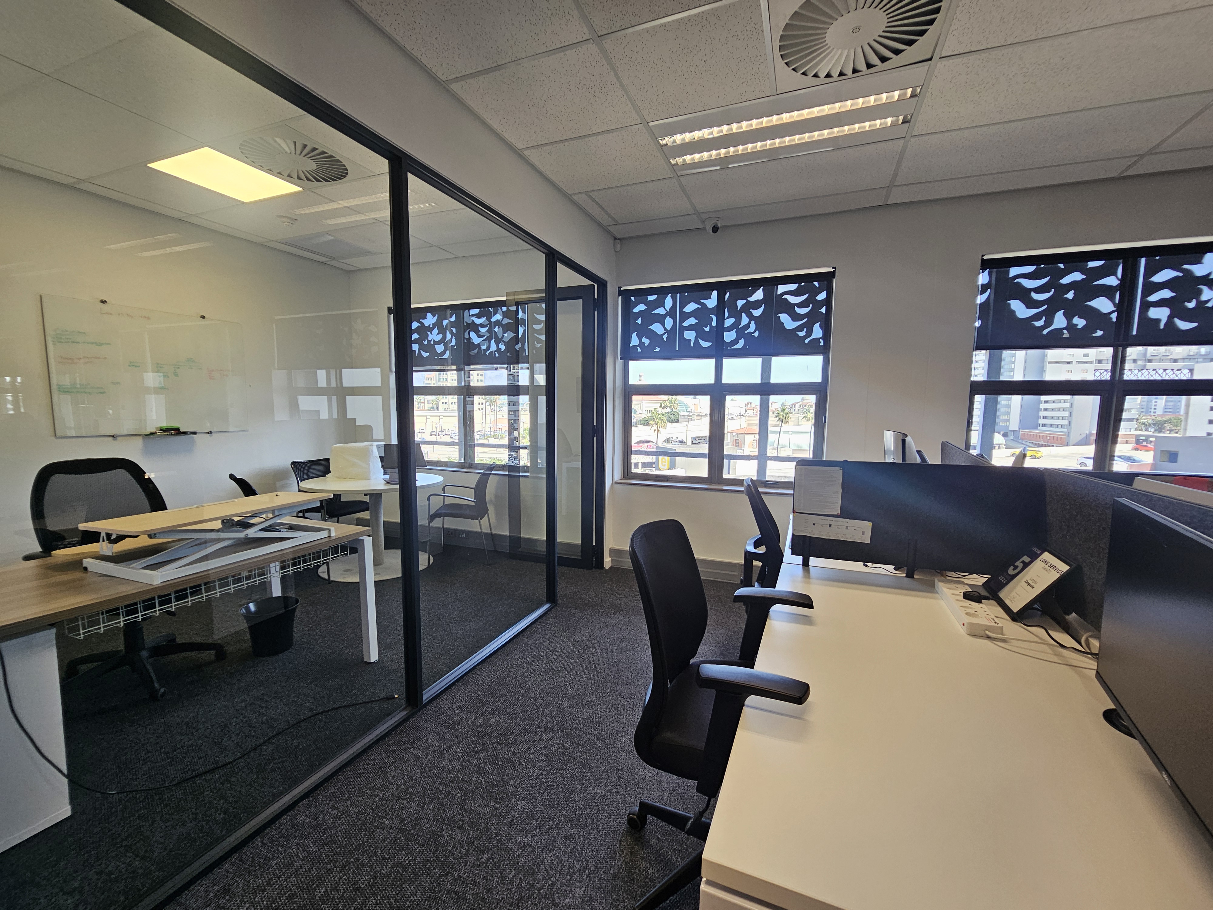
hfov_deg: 106.2
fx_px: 456
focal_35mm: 13
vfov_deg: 89.9
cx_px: 606
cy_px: 455
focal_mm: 2.2
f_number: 2.2
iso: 50
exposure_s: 1/50
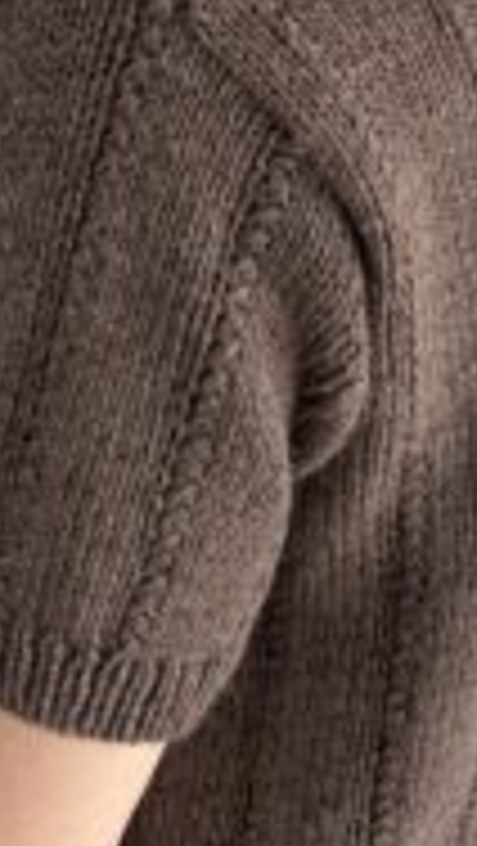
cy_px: -9
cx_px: 356
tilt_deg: -6.0
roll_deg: -0.3
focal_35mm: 65
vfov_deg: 30.0
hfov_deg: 18.5
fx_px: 1459
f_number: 1.6
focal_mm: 5.96
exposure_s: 1/224
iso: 40
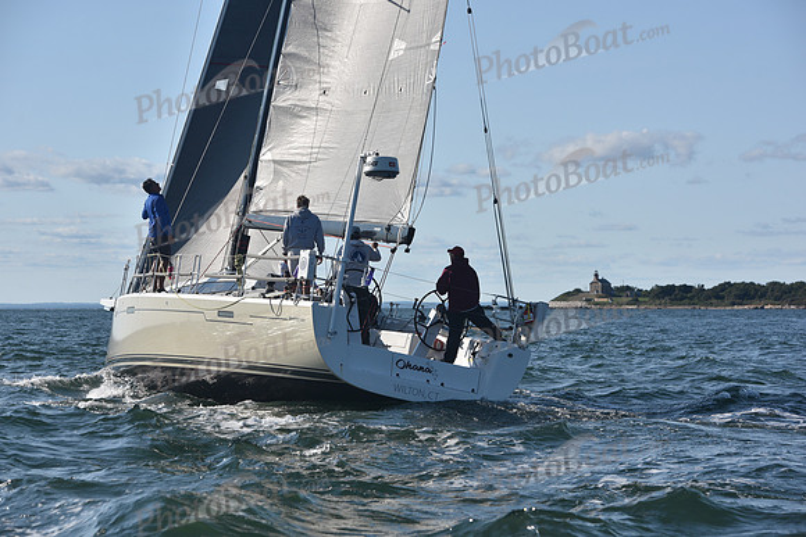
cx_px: 403
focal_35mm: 98
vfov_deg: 14.0
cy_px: 268
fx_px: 2195
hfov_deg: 20.8
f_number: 6.3
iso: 250
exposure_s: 1/1000
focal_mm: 98
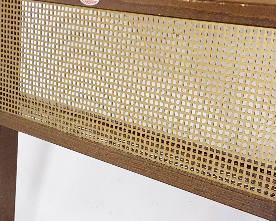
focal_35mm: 34
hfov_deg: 52.6
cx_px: 116
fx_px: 278
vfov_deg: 43.2
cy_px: 95
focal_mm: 4.2
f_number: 1.7
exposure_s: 1/25
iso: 160
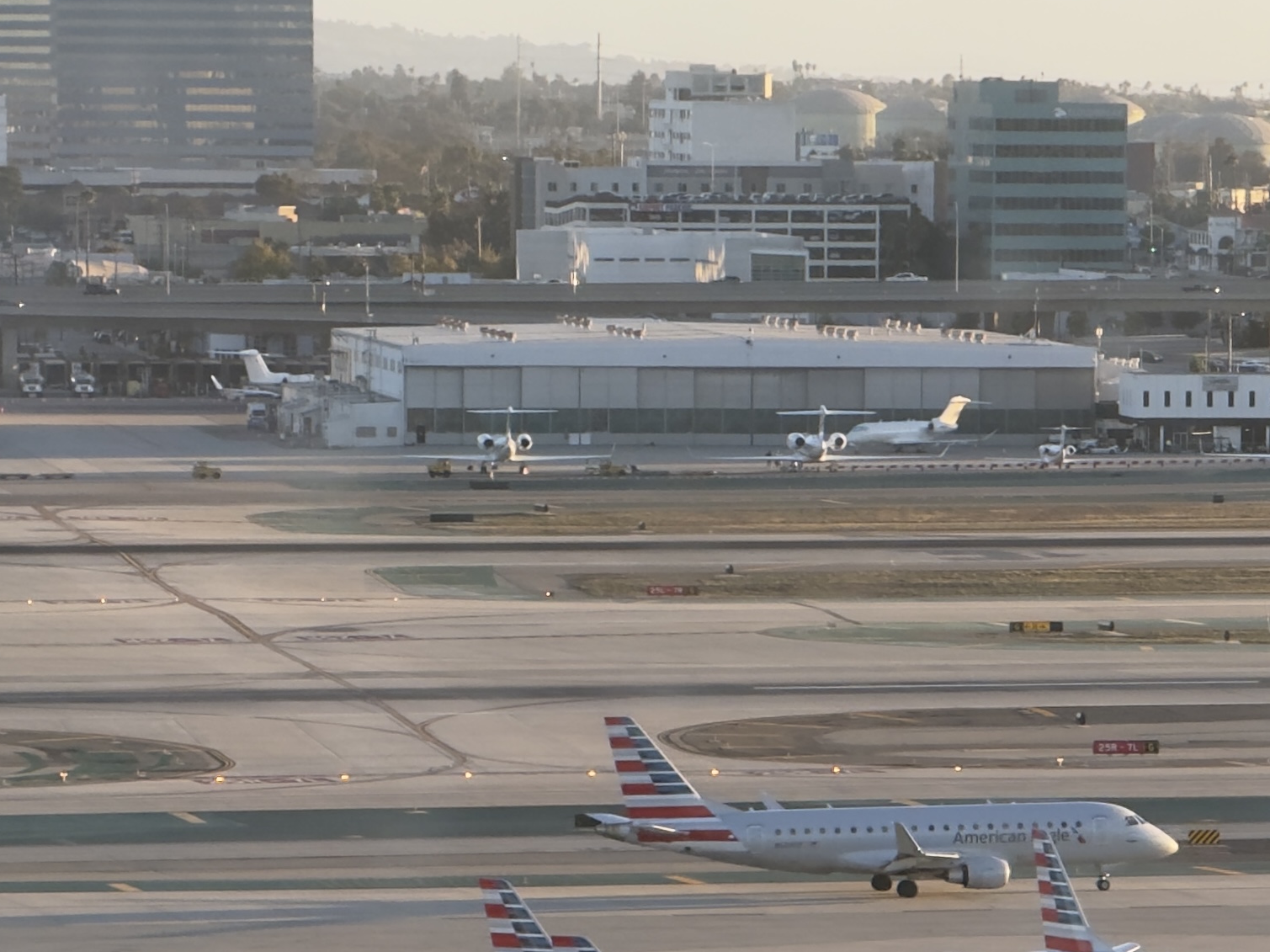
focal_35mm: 299
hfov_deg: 6.6
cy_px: 1120
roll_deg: -0.1
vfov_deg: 5.0
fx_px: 10967
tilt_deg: -3.8
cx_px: 1118
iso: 50
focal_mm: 15.66
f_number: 2.8
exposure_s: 1/117
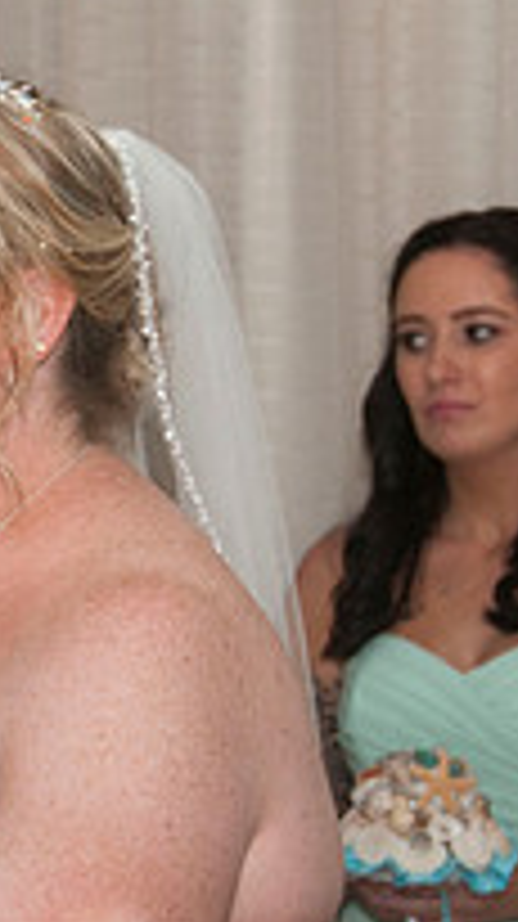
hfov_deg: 5.9
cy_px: 515
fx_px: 4992
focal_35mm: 204
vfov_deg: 10.6
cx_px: -302
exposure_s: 1/250
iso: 400
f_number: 5.6
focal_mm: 46
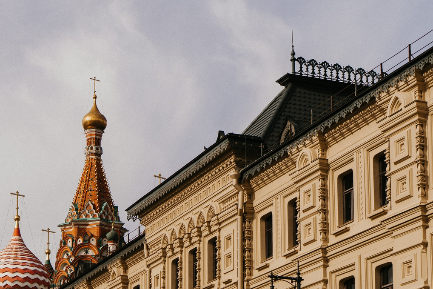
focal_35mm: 88
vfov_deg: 15.0
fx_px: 1059
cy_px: 357
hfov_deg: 22.8
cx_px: 86
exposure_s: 1/500
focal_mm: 35
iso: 100
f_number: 4
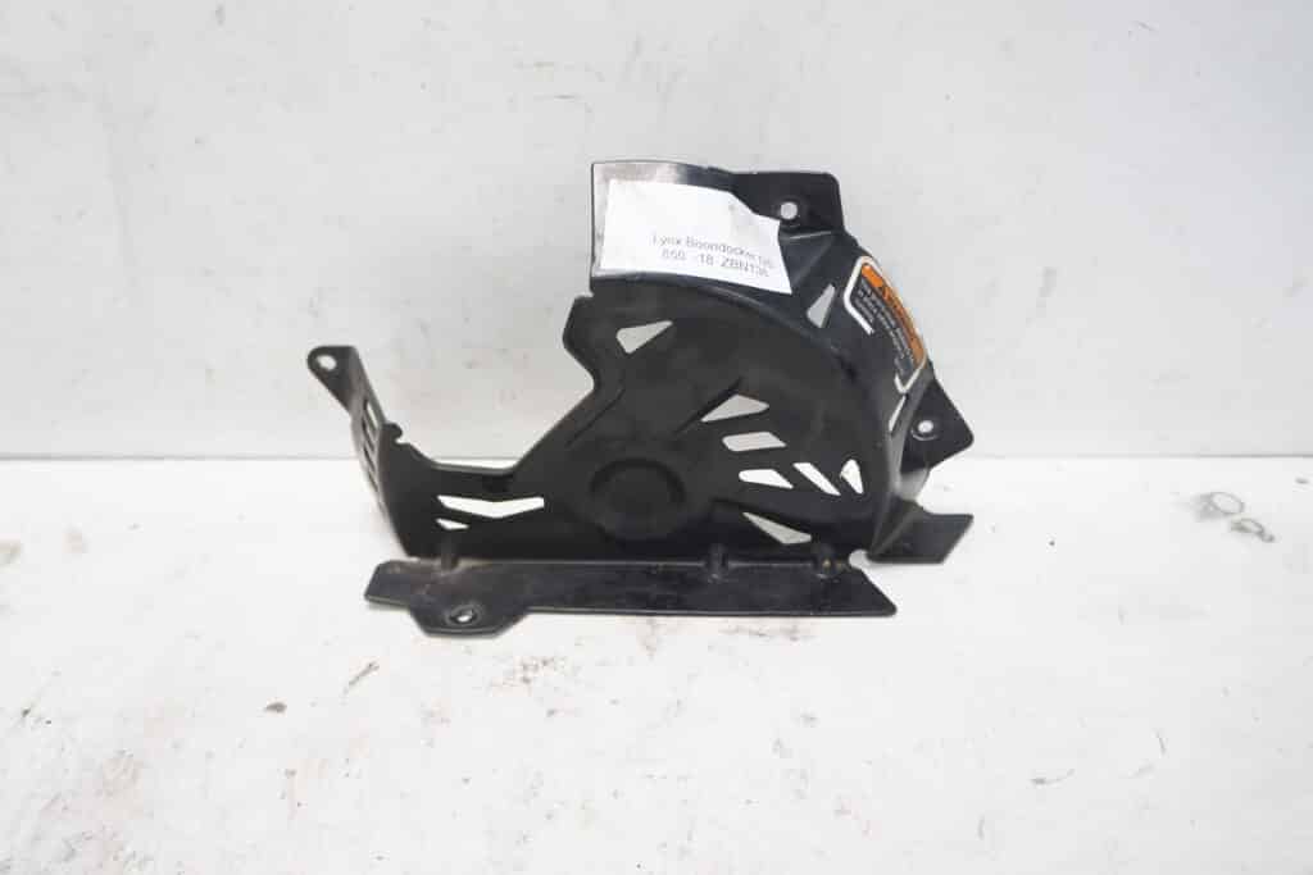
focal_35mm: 27
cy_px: 438
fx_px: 985
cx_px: 656
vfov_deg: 47.9
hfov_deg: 67.4
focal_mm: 18
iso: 250
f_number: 3.5
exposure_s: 1/60
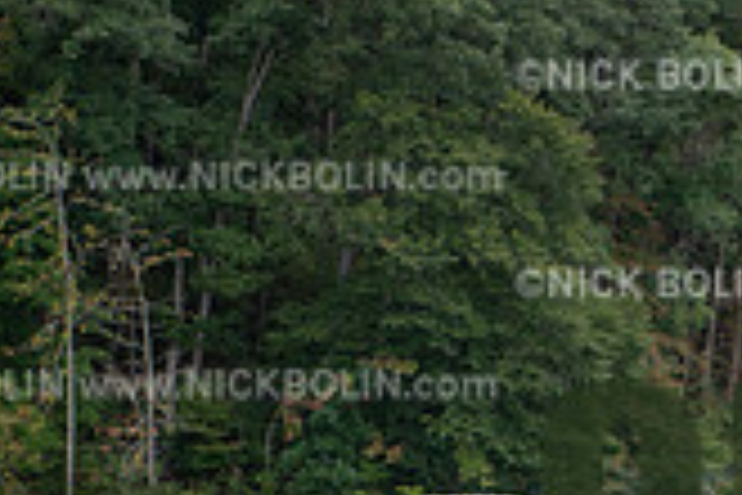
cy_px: 596
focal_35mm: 246
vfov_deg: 5.6
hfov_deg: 8.3
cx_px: 859
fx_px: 5070
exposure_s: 1/400
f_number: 3.2
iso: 160
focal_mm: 70
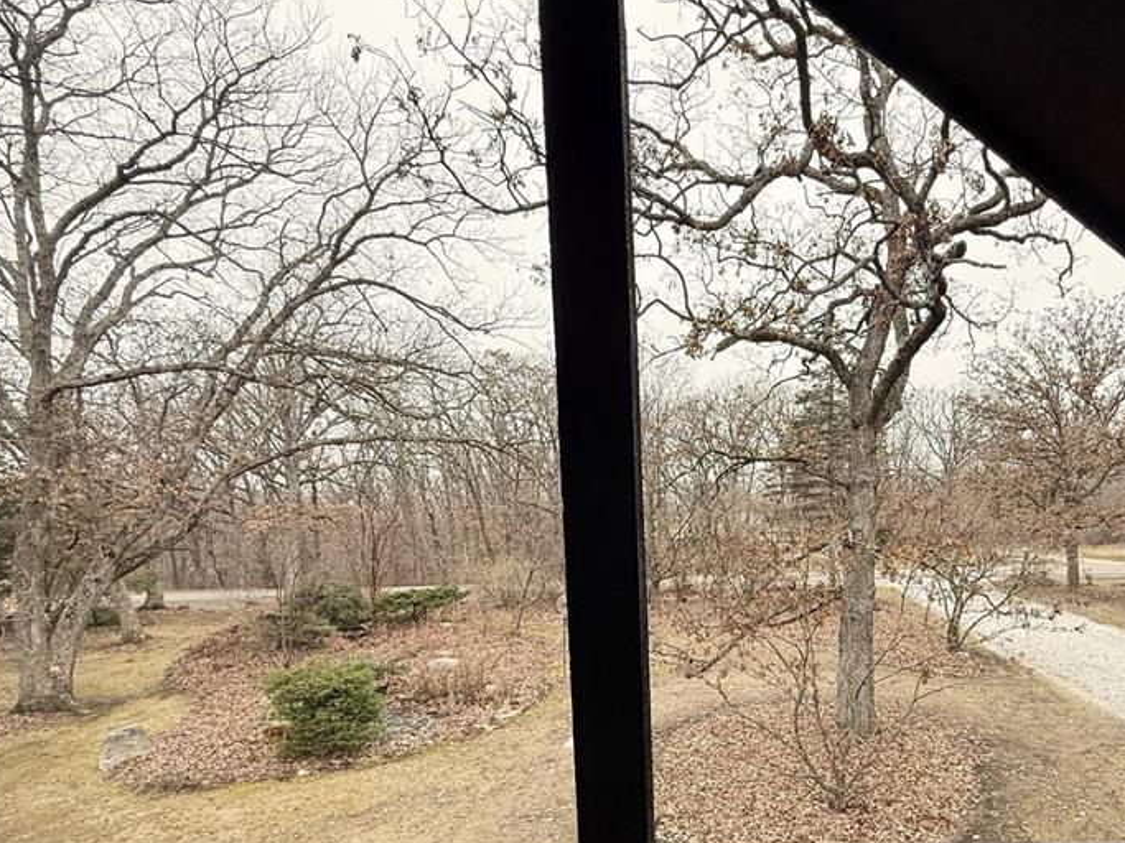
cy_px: 598
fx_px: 682
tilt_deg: -6.5
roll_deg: +0.6
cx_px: 769
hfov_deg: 76.0
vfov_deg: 61.0
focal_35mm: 21
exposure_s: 1/99
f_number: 2.2
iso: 125
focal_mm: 2.22
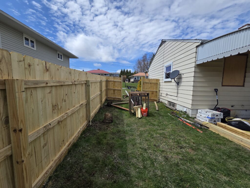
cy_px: 94
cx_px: 125
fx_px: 94
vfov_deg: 89.9
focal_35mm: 13
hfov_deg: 106.2
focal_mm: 2.2
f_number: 2.2
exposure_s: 1/2621
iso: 50
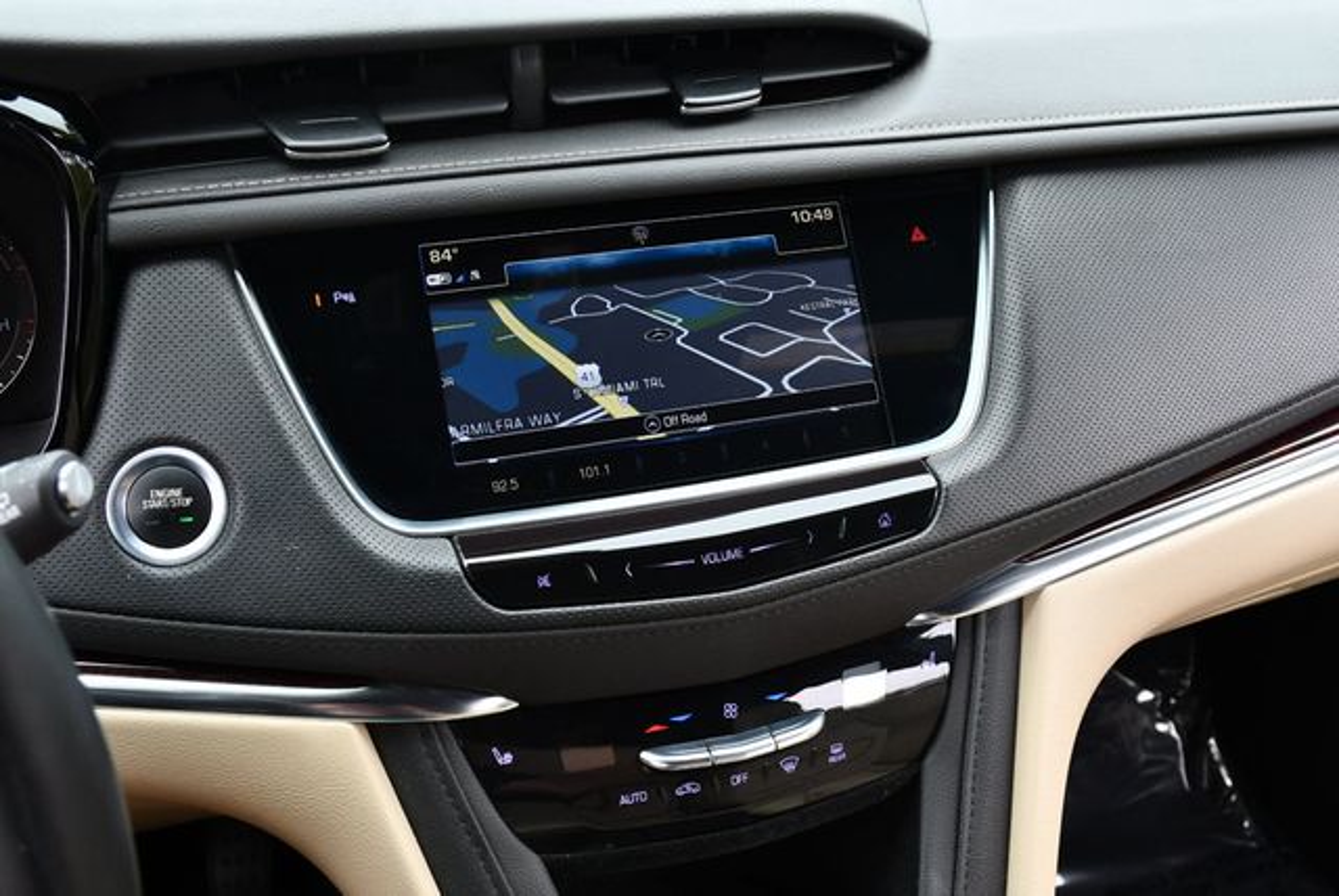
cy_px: 448
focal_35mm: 36
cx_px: 670
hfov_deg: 53.1
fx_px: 1340
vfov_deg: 36.9
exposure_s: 1/250
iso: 400
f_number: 5
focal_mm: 18
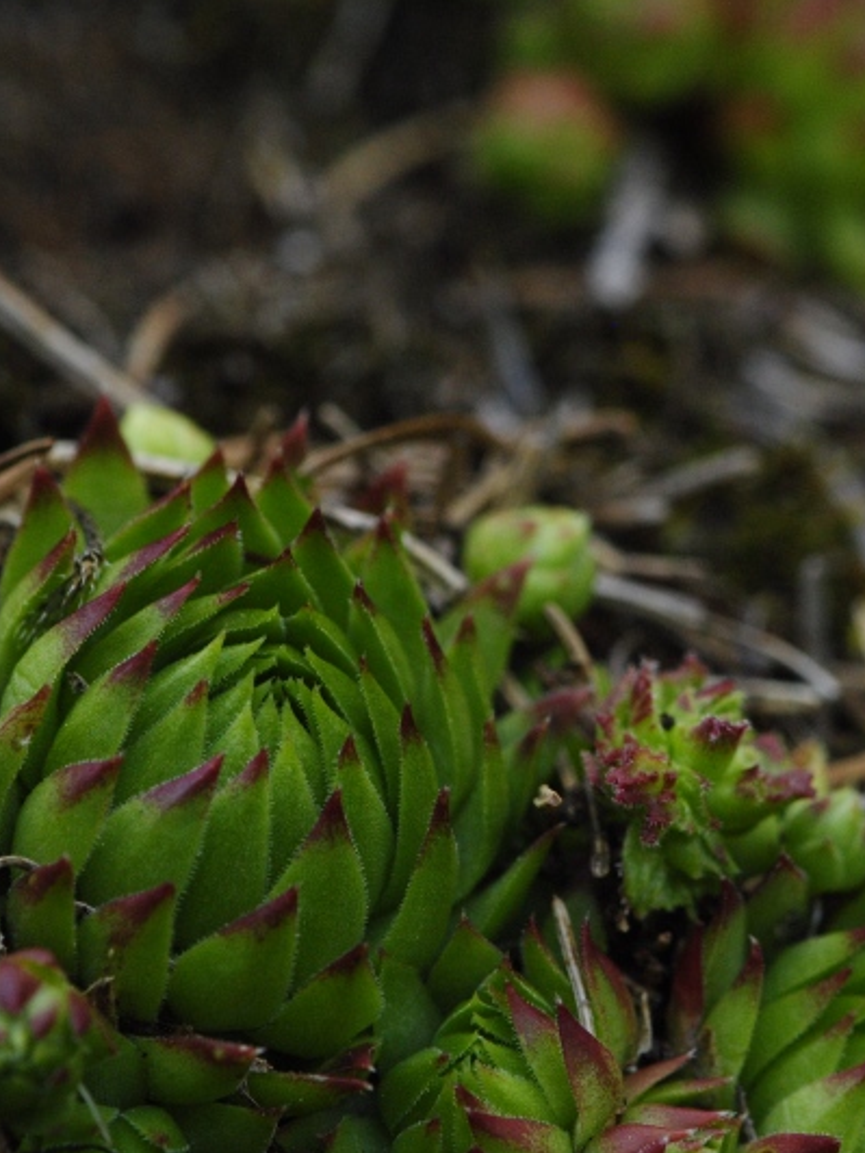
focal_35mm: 185
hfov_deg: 8.0
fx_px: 6155
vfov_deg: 10.7
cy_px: 579
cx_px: 577
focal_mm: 85
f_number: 7.1
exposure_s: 1/200
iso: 800
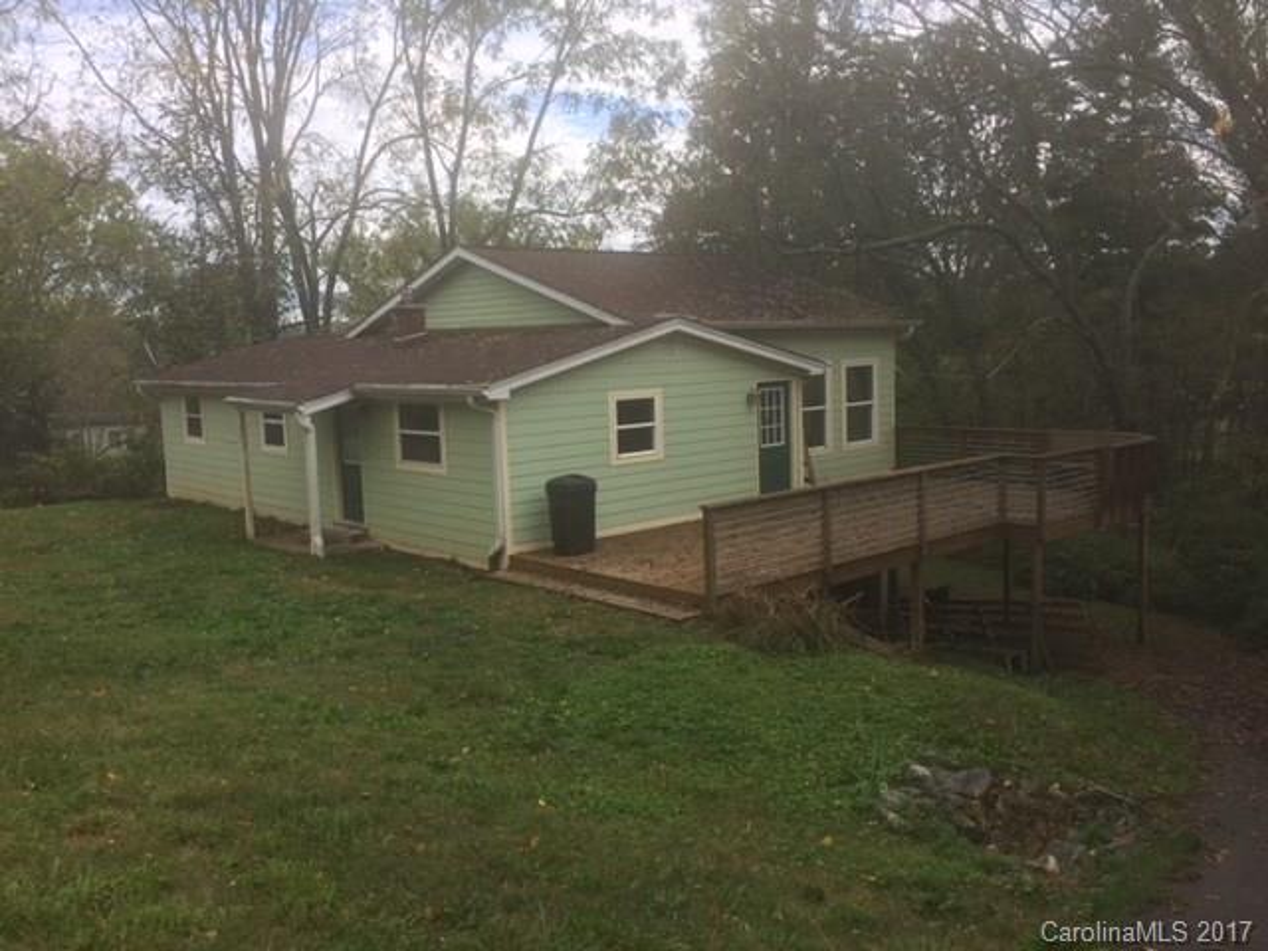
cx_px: 634
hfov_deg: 61.7
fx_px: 1062
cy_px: 476
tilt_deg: -8.6
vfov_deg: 48.2
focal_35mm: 29
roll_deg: +1.6
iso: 32
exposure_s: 1/912
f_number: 2.2
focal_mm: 4.15
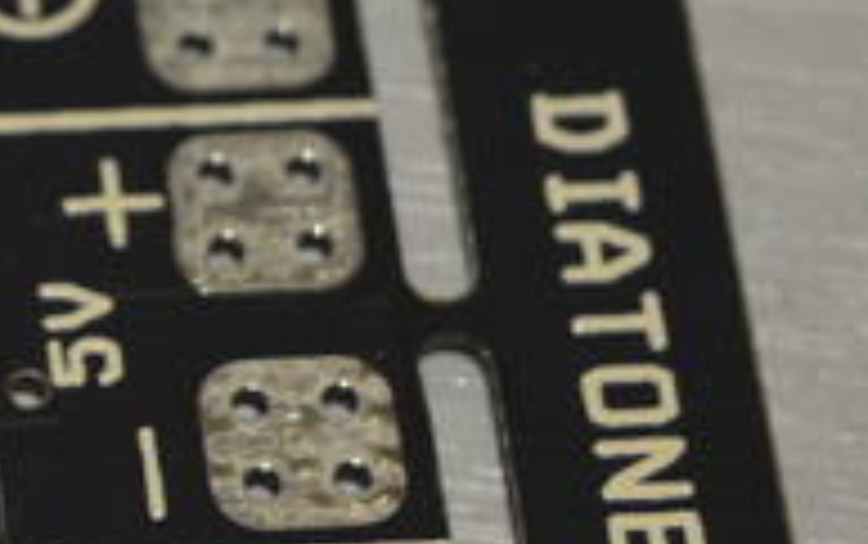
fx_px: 7884
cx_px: -423
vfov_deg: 4.0
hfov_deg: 6.2
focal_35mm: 333
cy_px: 196
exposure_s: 1/60
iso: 450
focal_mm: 42
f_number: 5
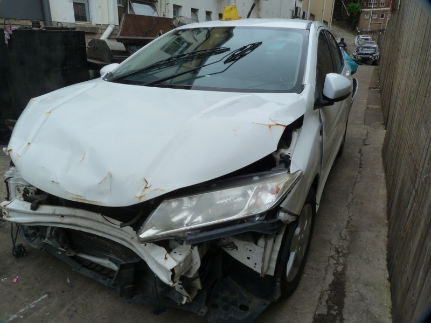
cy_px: 162
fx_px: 311
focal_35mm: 25
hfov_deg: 69.4
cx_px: 216
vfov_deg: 54.9
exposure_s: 1/320
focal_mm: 4.5
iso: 125
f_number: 5.6
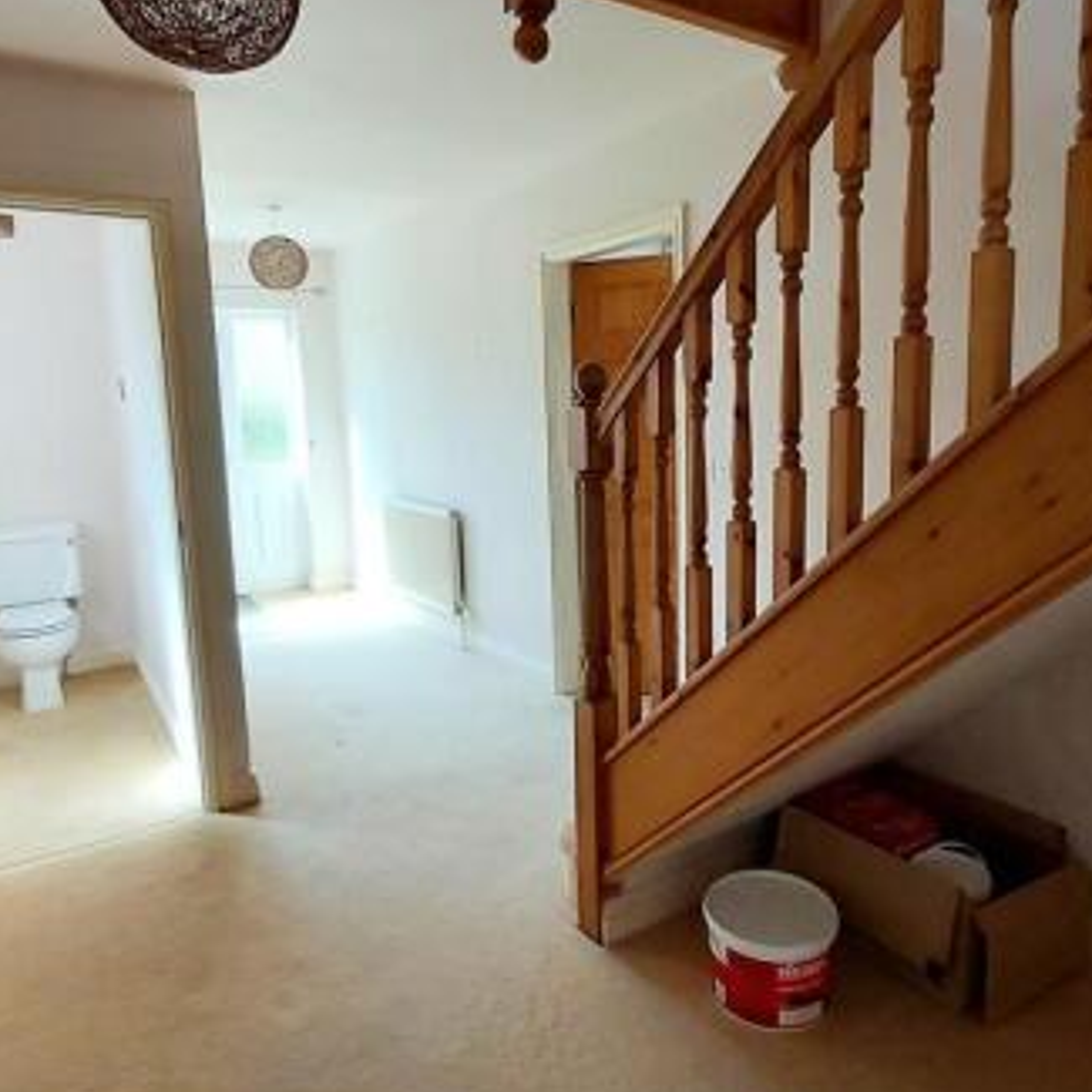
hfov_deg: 77.5
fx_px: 678
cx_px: 590
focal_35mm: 19
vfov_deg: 77.7
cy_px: 529
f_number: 2.2
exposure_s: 1/100
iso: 64
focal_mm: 1.42
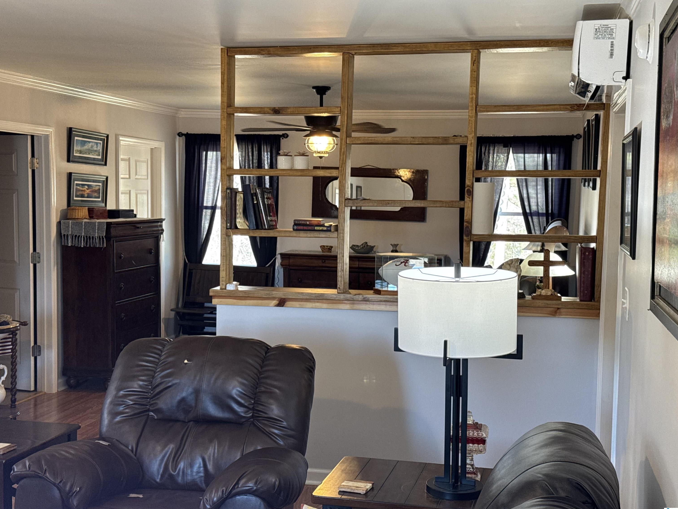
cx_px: 345
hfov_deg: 38.9
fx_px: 960
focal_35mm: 49
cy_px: 258
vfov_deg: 29.7
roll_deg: -1.5
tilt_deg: -4.7
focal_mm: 6.76
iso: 160
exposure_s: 1/60
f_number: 1.78
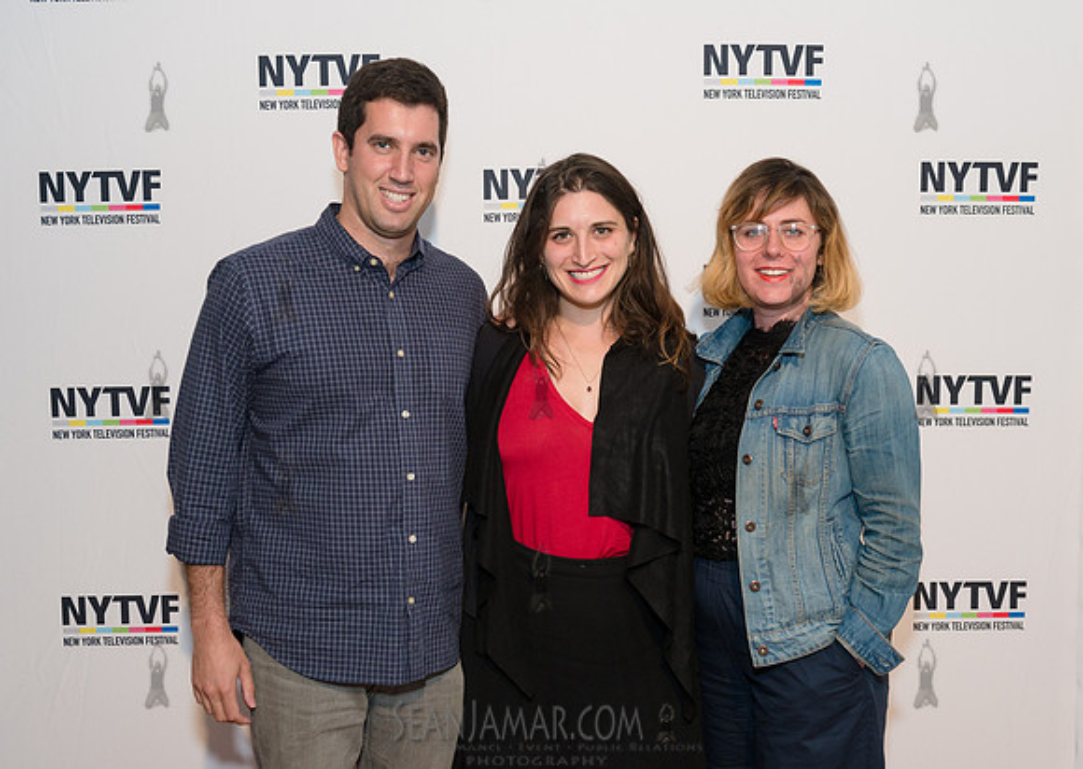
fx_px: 1268
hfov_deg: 46.2
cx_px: 563
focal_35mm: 41
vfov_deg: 33.7
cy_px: 397
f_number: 4
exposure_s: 1/320
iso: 1000
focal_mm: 38
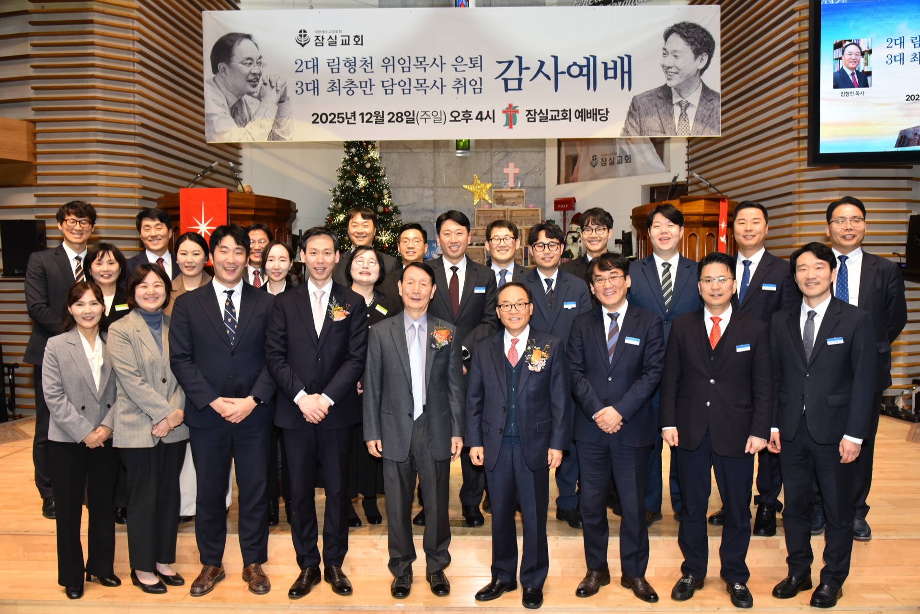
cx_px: 460
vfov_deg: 43.6
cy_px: 307
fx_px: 767
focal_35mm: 30
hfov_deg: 61.9
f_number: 6.3
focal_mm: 30
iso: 1600
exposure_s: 1/125
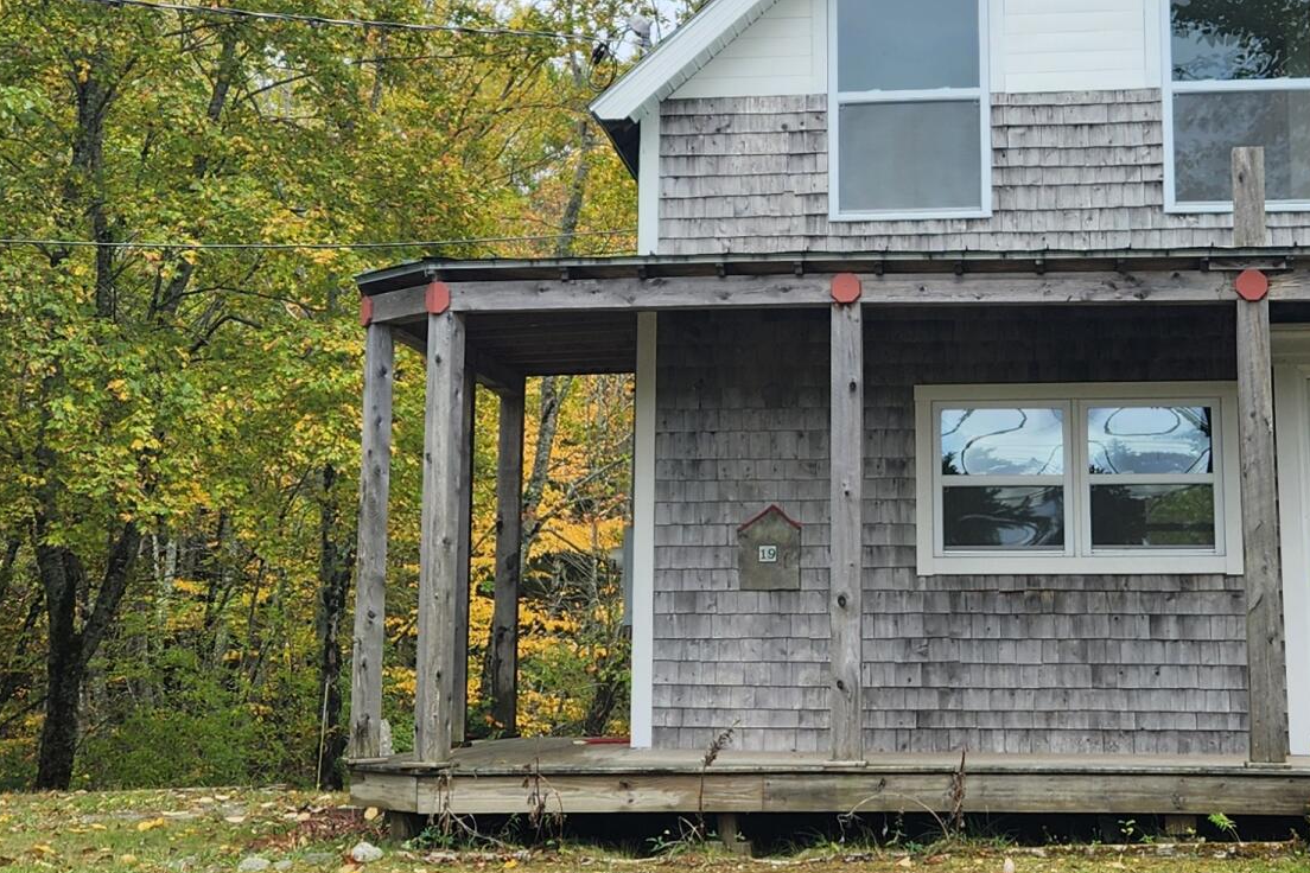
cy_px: 289
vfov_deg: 20.8
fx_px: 2365
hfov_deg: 30.8
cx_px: 823
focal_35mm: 65
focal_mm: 5.4
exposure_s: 1/191
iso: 20
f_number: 1.8
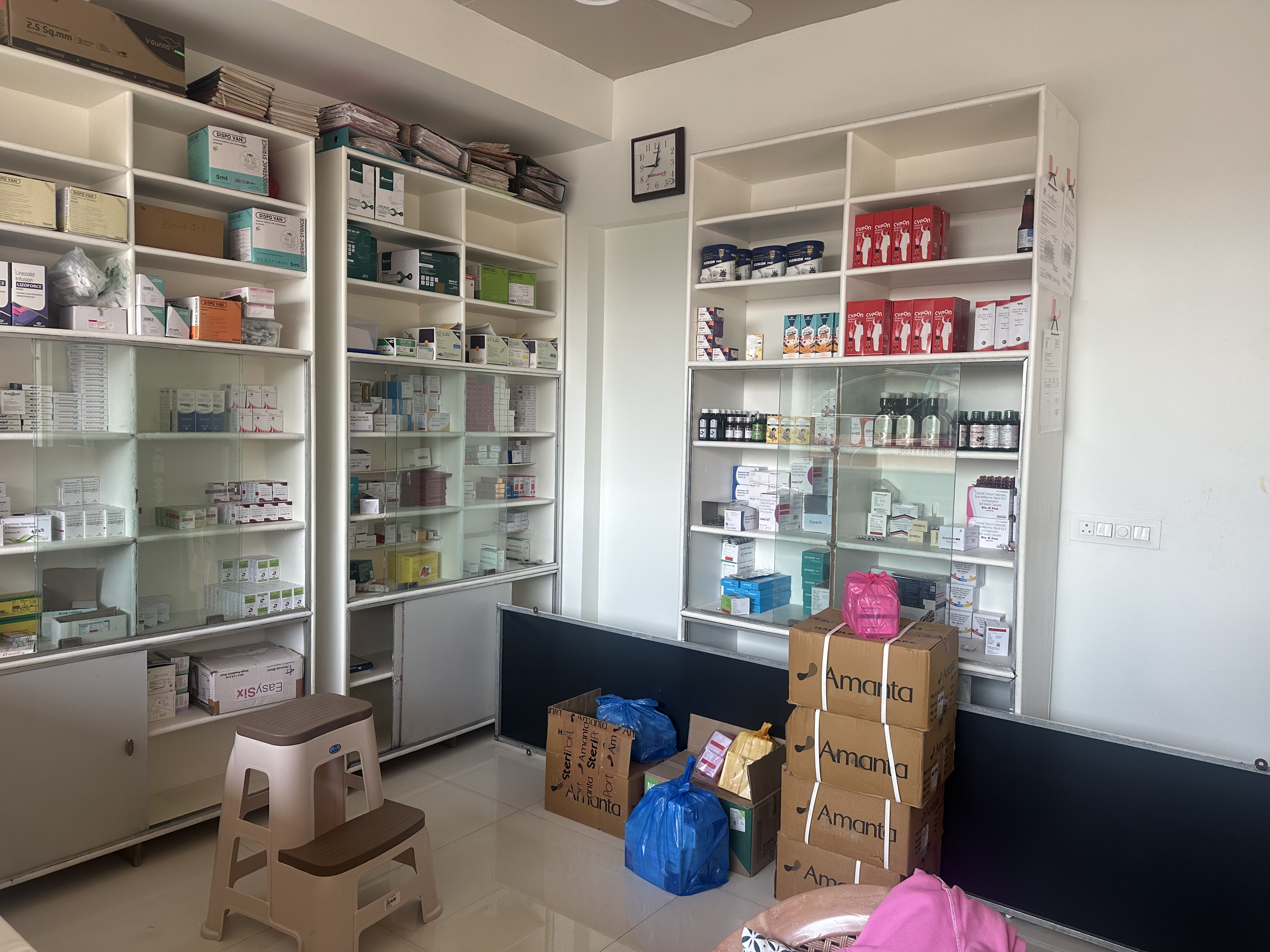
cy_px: 476
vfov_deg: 56.8
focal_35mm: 24
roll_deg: -1.7
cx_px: 635
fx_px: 881
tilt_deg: -3.6
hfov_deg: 71.6
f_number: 1.78
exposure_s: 1/429
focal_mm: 6.86
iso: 80
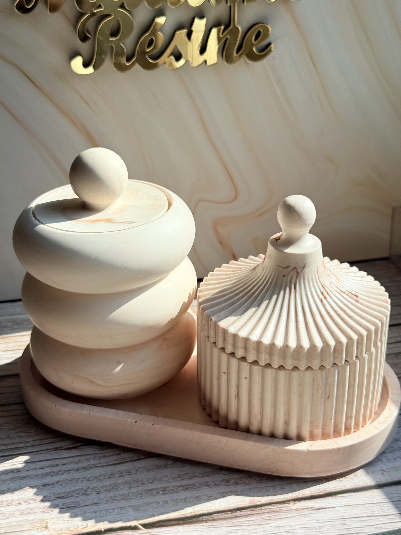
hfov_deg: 30.3
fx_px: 741
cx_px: 200
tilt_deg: -27.2
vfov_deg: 39.7
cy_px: 268
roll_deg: -0.6
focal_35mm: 48
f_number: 1.78
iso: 64
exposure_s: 1/2976
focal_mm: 6.76
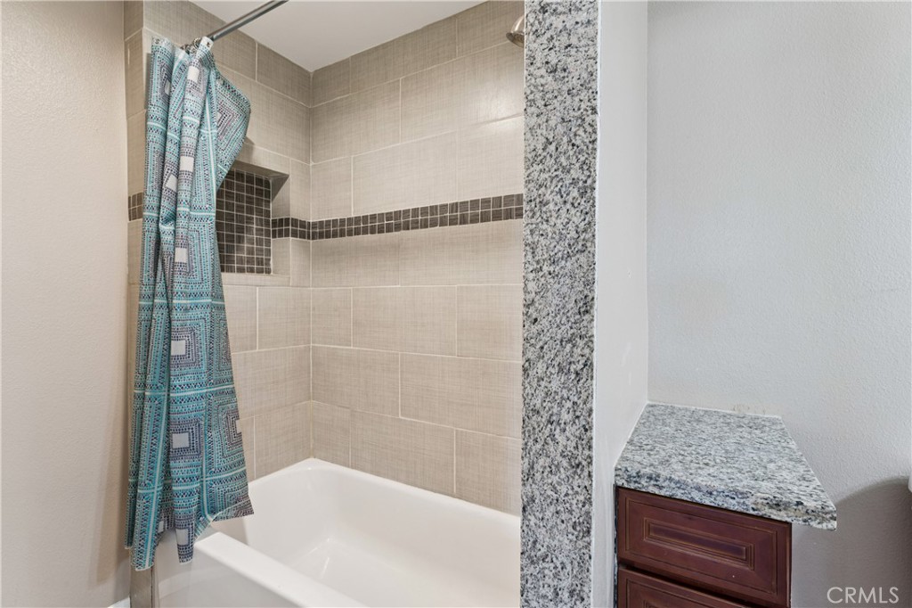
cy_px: 304
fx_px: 415
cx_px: 456
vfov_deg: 72.4
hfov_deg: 95.3
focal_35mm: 16
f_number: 13
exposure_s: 2
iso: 100
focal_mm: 16.4
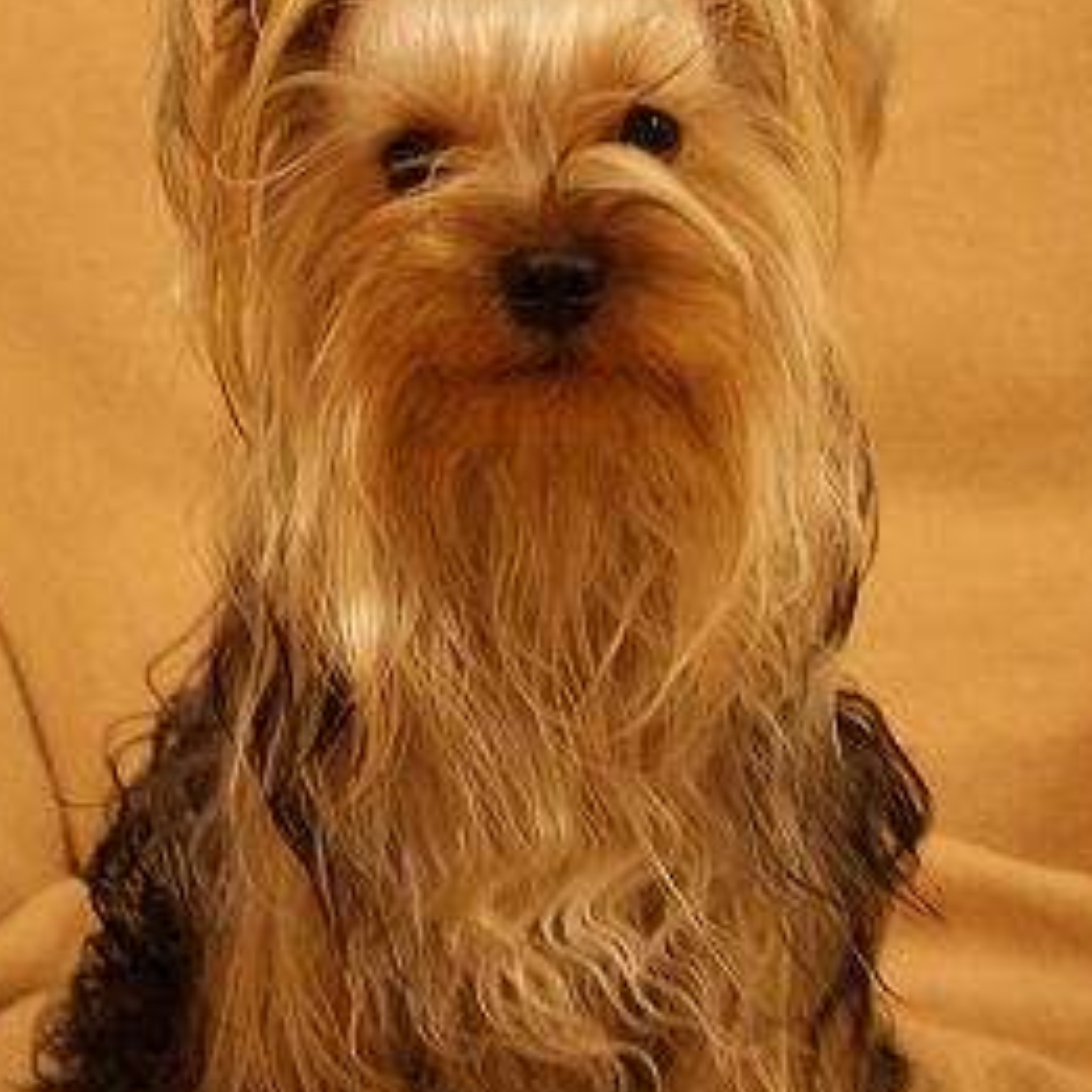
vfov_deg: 28.1
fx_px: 2177
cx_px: 544
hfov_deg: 28.2
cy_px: 649
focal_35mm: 61
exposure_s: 1/15
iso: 400
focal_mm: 26
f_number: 4
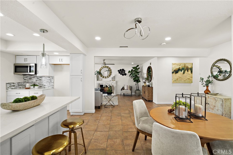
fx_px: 97
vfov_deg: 77.3
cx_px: 116
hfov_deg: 100.4
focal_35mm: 15
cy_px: 78
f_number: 8
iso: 500
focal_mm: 15
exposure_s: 1/5
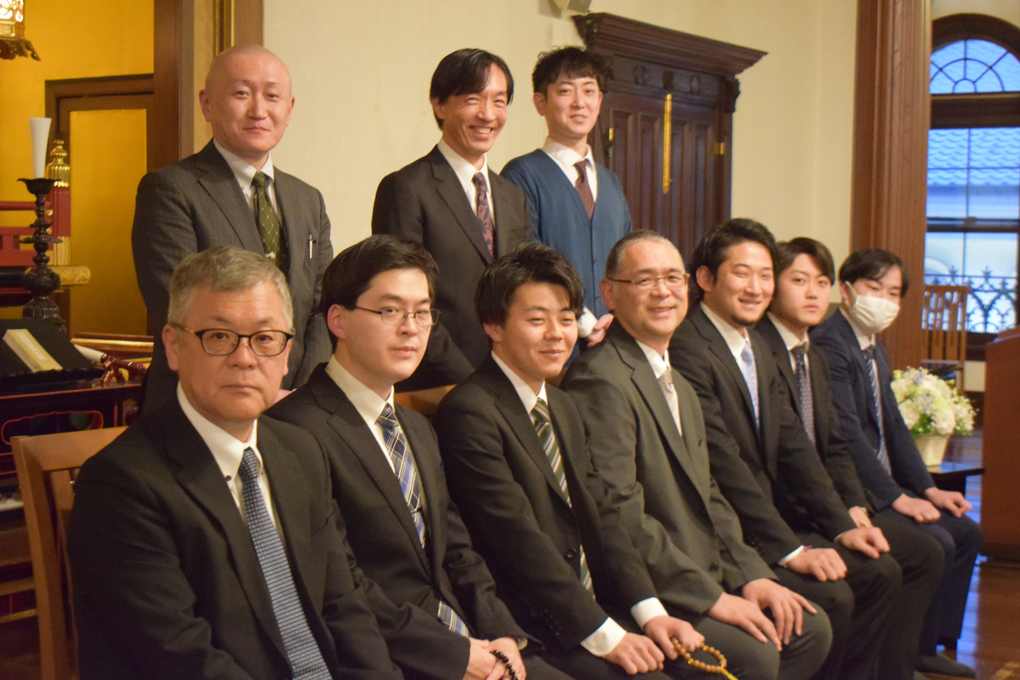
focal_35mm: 57
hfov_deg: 35.1
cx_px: 510
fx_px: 1615
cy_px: 340
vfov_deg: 23.8
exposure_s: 1/30
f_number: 4.8
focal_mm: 38
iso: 6400
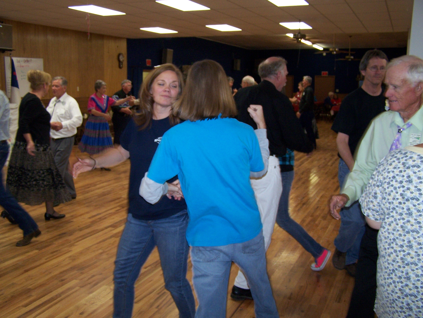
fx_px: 464
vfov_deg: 37.7
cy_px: 159
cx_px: 212
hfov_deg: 49.0
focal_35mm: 38
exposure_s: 1/60
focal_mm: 6.3
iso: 140
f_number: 2.8
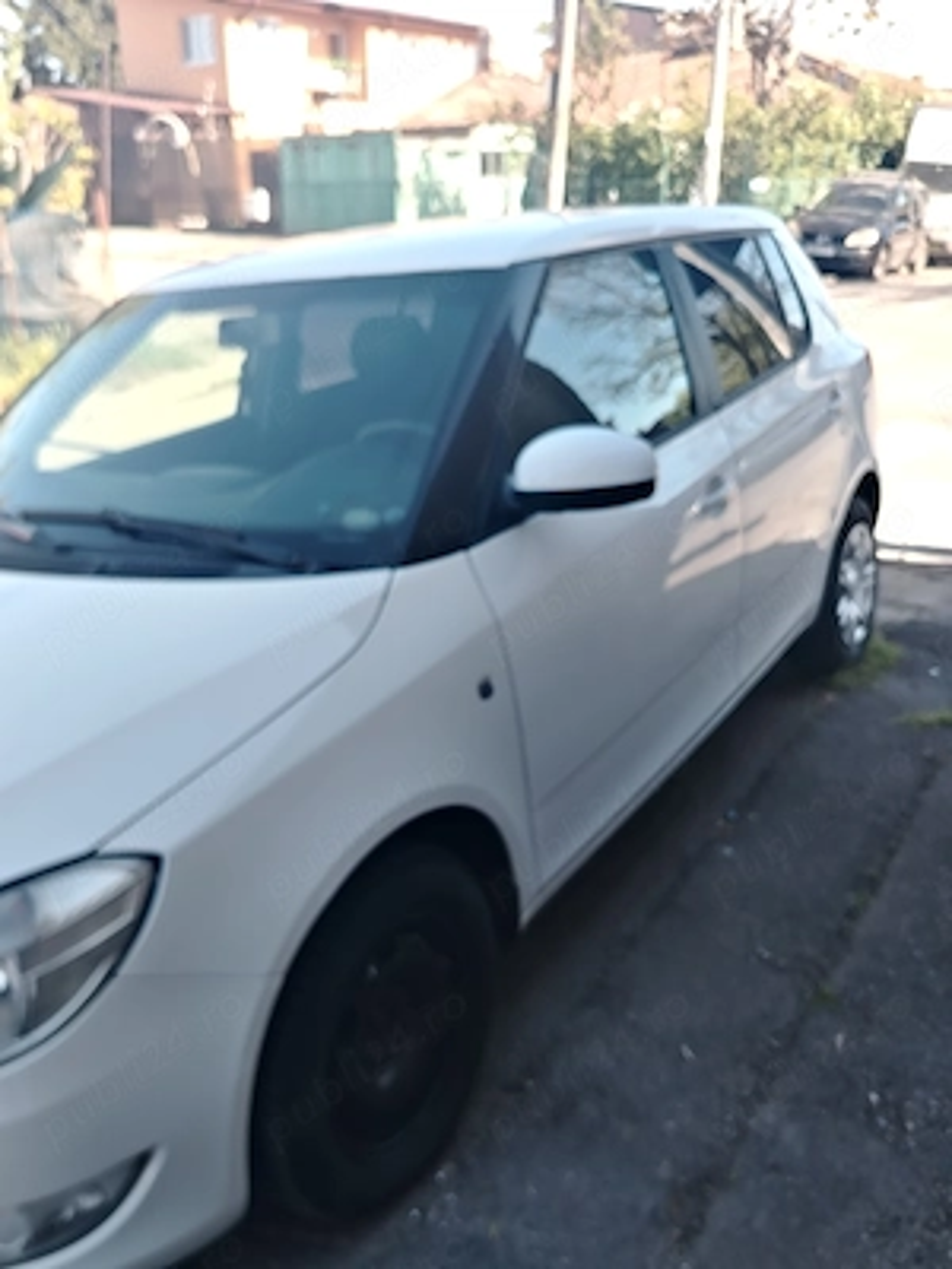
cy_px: 634
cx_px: 476
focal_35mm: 30
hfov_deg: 46.8
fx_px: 1100
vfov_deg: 60.0
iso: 100
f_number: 1.75
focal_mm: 5.25
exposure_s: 1/146
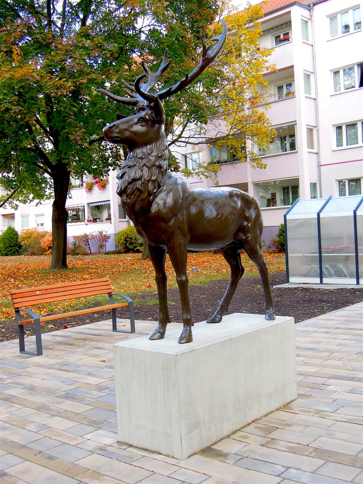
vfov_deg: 46.8
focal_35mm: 40
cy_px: 242
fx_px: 559
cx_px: 182
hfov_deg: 36.0
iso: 160
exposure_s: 1/200
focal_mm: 7.2
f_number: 3.3
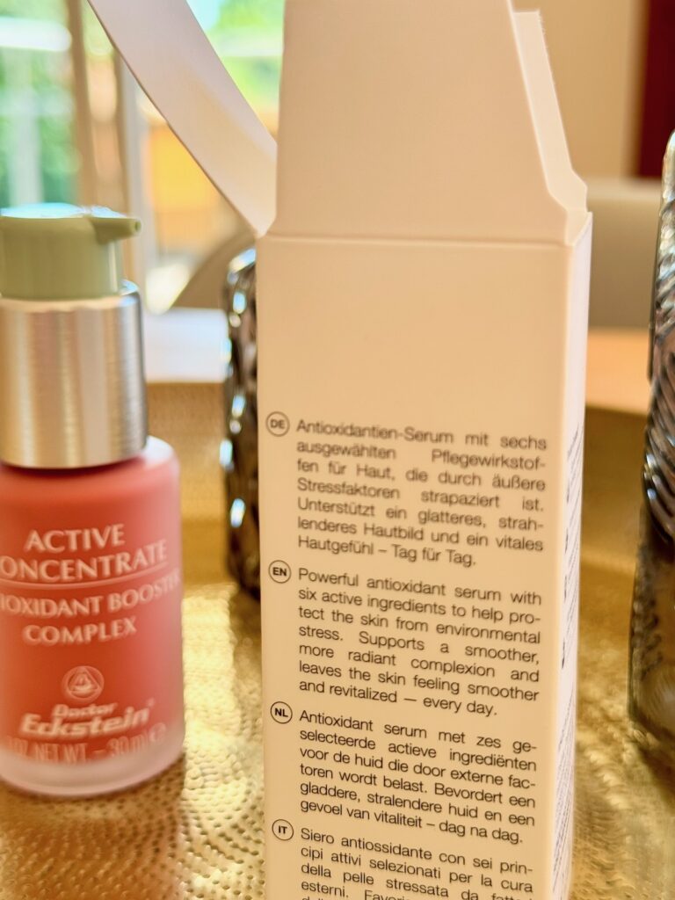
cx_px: 338
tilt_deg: -14.3
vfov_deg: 39.7
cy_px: 450
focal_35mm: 48
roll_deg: +0.3
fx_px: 1248
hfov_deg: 30.3
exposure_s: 1/176
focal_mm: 6.76
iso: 50
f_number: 1.78
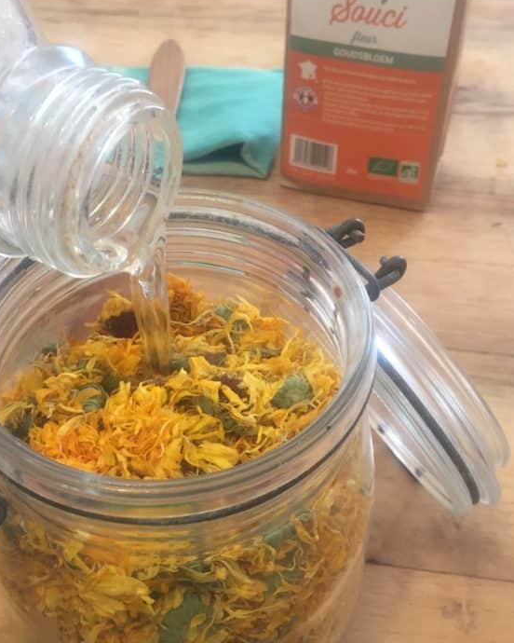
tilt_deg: -42.6
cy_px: 270
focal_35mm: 42
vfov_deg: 43.7
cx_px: 213
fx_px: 799
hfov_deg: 35.6
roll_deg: +1.1
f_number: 2.2
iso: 125
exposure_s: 1/33
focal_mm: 4.15
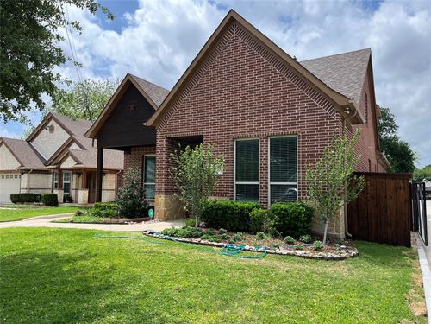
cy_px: 162
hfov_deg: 67.3
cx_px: 216
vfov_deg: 53.1
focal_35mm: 26
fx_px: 324
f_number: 1.6
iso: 50
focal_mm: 5.1
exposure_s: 1/2632
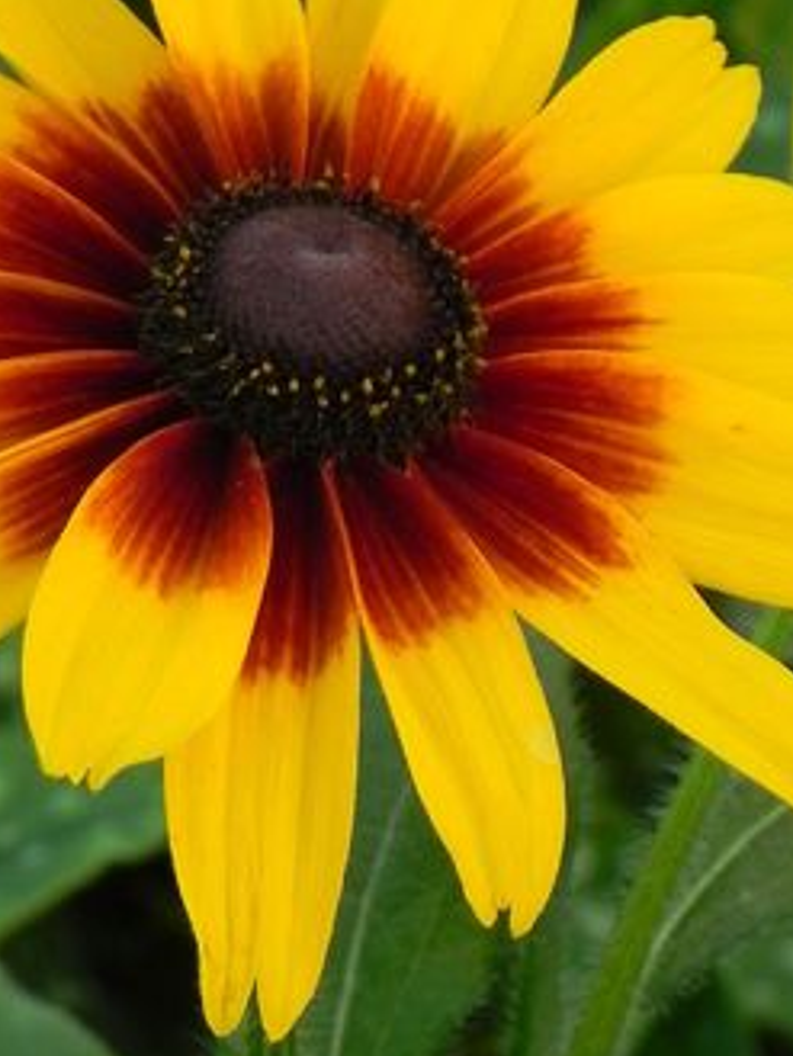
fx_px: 12027
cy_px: 507
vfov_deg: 5.0
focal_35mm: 394
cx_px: 433
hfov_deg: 3.8
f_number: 5
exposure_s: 1/30
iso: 160
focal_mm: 28.8
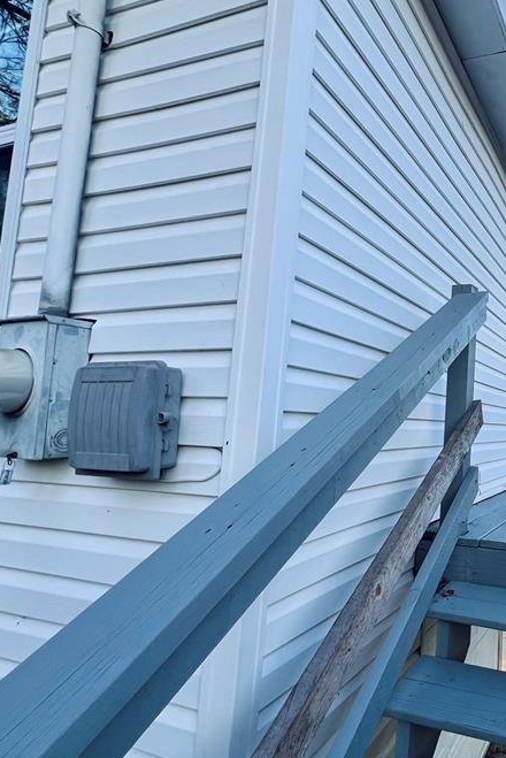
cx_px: 473
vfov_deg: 81.2
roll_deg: -1.8
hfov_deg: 51.2
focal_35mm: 21
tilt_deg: +7.1
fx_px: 442
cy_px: 369
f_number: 1.8
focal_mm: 1.57
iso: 32
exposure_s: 1/321
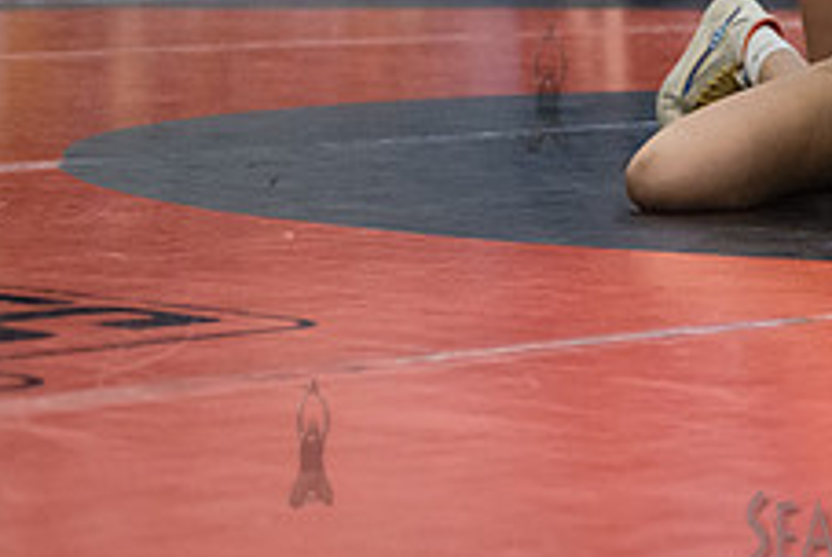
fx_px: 4721
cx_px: 1019
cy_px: -90
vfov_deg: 6.7
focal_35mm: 204
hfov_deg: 9.9
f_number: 3.5
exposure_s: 1/500
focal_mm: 80
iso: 8000
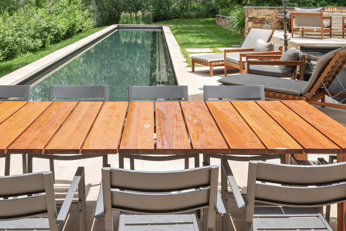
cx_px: 159
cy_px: 8
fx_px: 394
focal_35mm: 41
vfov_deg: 30.6
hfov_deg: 47.3
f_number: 7.1
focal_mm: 17
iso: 100
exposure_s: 1/160
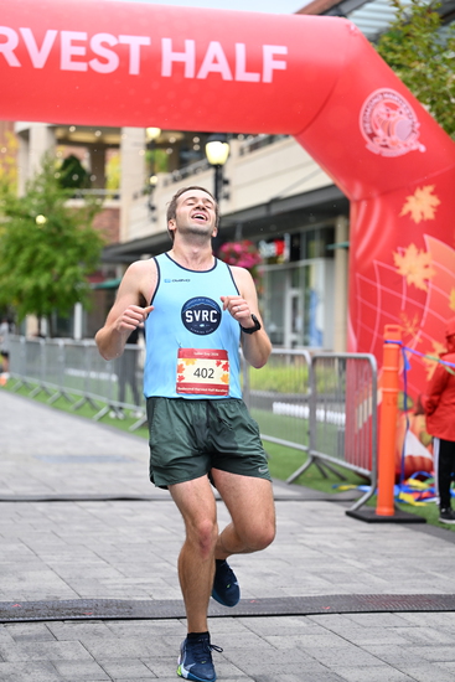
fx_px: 1421
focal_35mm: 75
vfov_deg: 27.0
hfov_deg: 18.2
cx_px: 228
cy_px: 341
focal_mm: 75
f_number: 2.8
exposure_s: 1/1600
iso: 1250
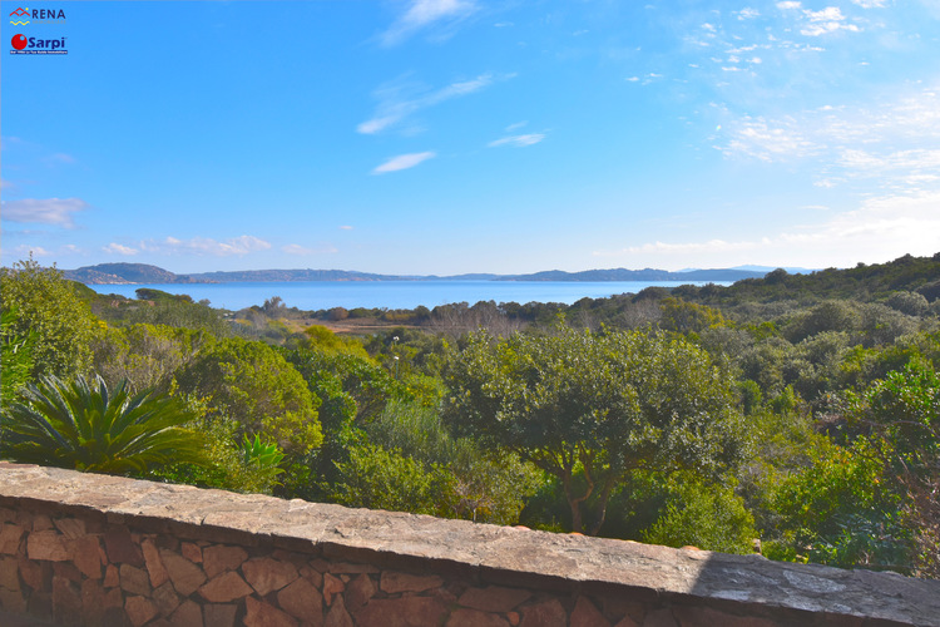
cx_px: 470
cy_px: 314
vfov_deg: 43.6
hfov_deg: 61.9
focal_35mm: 30
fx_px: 783
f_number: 11
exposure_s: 1/500
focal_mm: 20
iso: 400
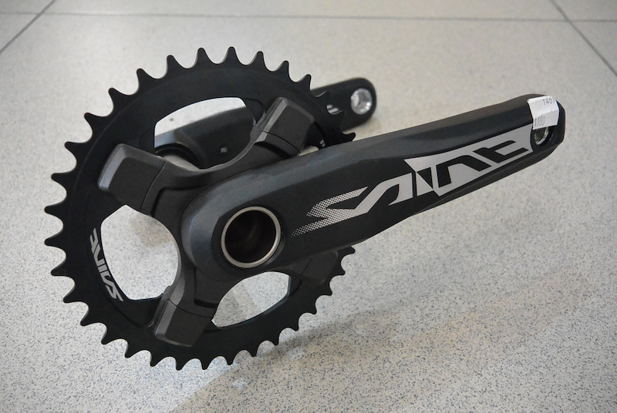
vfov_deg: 45.1
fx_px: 498
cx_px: 308
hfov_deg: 63.6
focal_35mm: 29
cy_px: 206
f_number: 3.5
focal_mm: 11
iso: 3200
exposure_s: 1/125
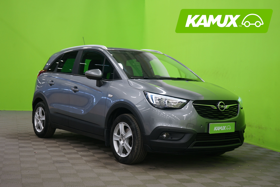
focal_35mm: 54
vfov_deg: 25.1
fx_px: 420
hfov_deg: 36.9
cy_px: 94
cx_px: 140
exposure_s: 1/8
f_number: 5
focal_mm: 54
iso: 400
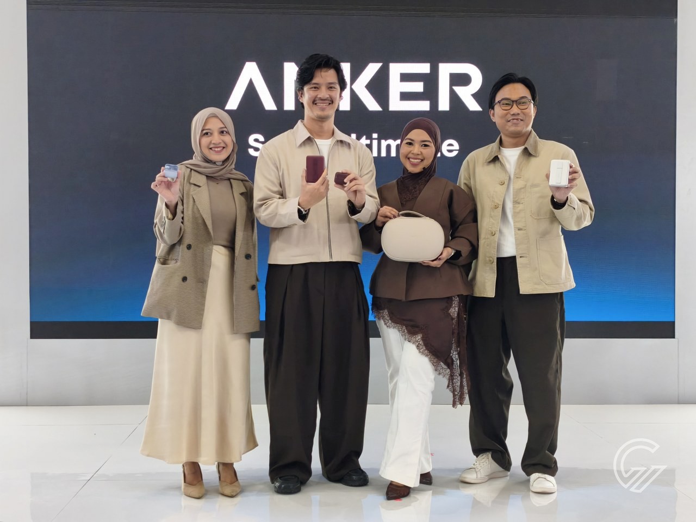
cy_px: 261
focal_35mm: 46
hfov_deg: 41.2
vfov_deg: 31.5
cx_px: 348
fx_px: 925
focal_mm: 6.45
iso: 200
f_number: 1.62
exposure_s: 1/120
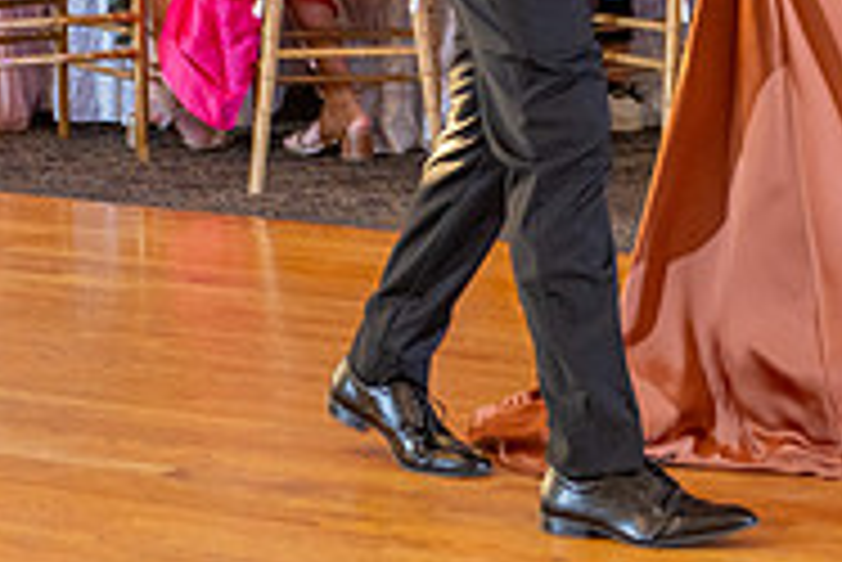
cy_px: -108
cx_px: 732
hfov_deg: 12.1
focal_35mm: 168
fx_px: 3932
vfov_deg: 8.1
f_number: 4
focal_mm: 48
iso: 800
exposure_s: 1/80
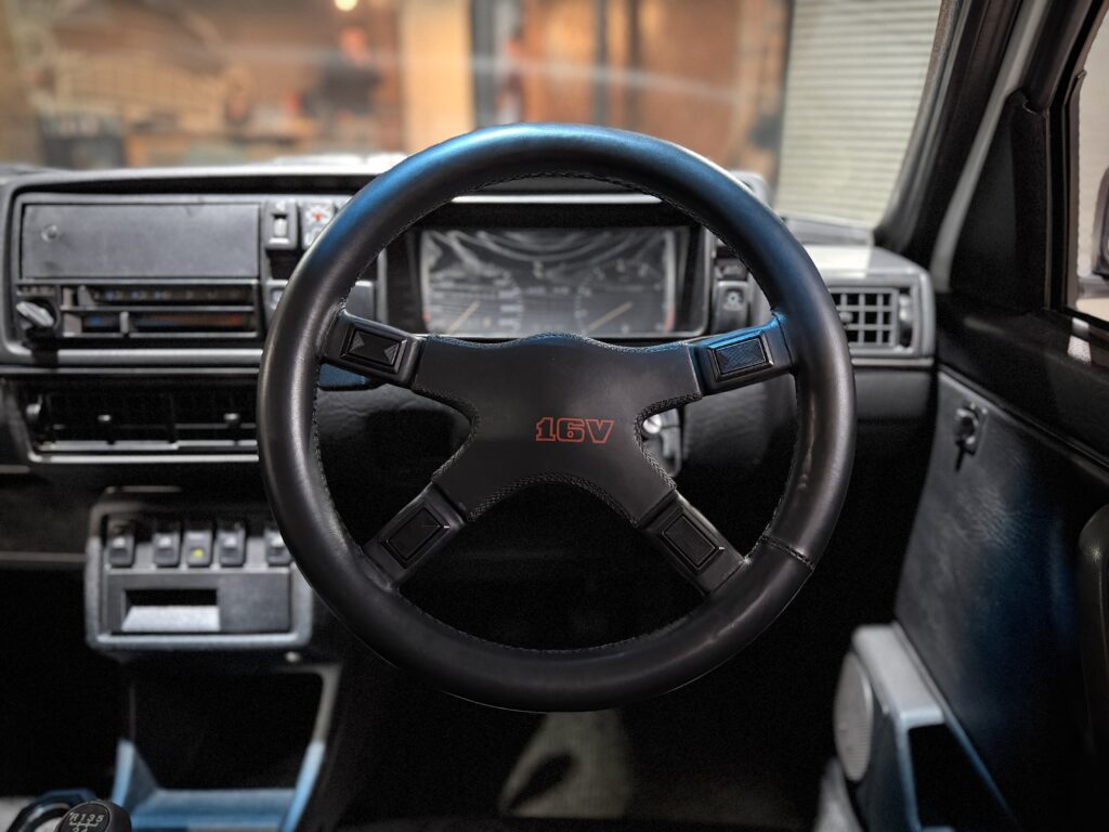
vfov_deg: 56.8
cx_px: 554
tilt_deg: -21.3
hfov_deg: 71.6
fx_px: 769
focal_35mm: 24
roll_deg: -0.1
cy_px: 416
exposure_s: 1/25
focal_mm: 6.76
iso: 1250
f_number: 1.78
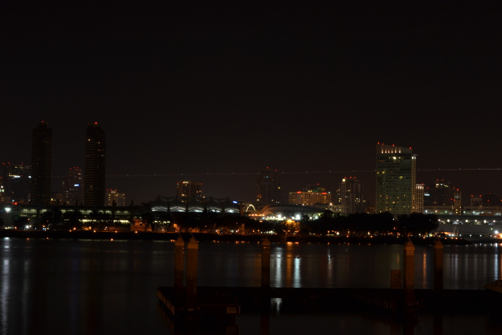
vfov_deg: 18.9
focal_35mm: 72
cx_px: 251
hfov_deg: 28.1
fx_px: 1004
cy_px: 168
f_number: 22
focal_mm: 48
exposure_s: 30
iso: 100
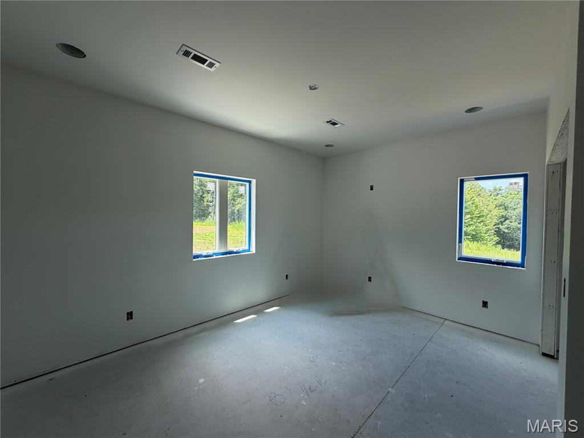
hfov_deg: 102.1
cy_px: 219
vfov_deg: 85.7
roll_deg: -1.6
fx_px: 236
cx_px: 292
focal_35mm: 14
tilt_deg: -1.5
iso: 50
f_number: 2.2
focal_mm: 2.22
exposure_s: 1/121
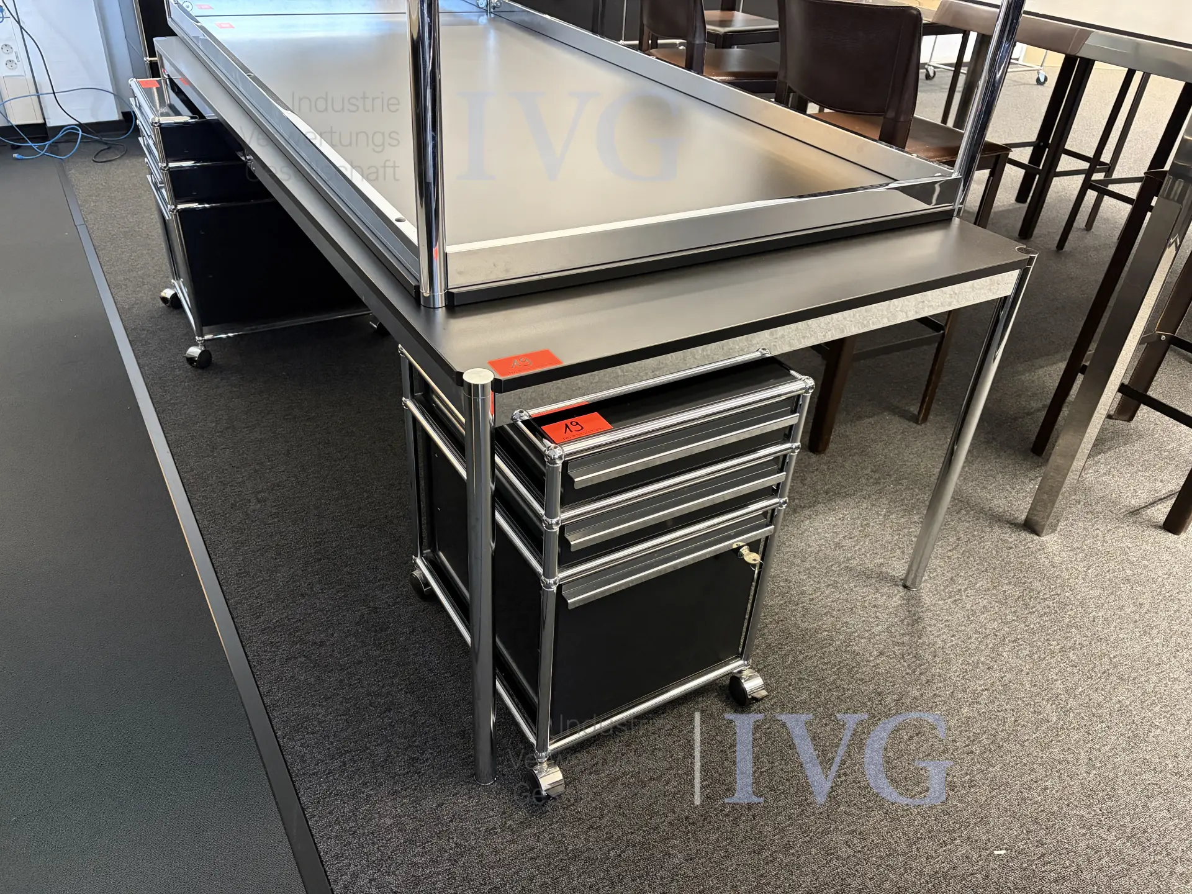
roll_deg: -4.2
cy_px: 447
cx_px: 596
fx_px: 895
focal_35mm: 26
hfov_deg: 67.3
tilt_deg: -33.5
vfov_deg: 53.1
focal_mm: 5.96
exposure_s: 1/53
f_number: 1.6
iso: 500
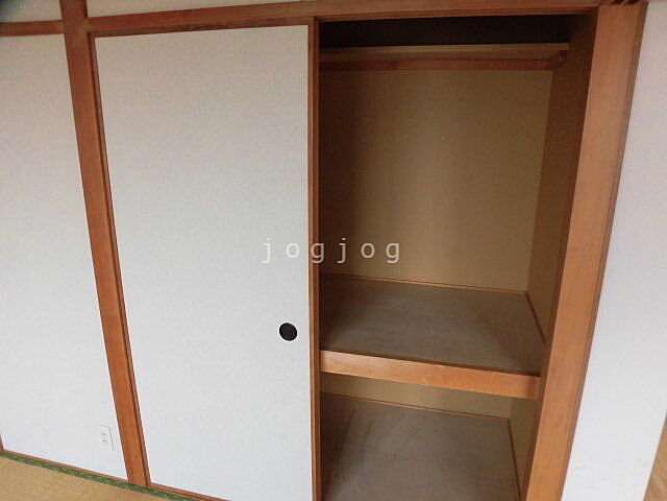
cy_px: 250
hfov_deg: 71.6
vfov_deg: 56.8
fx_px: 462
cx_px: 334
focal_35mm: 24
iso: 160
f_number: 3.1
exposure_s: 1/60
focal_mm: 4.3
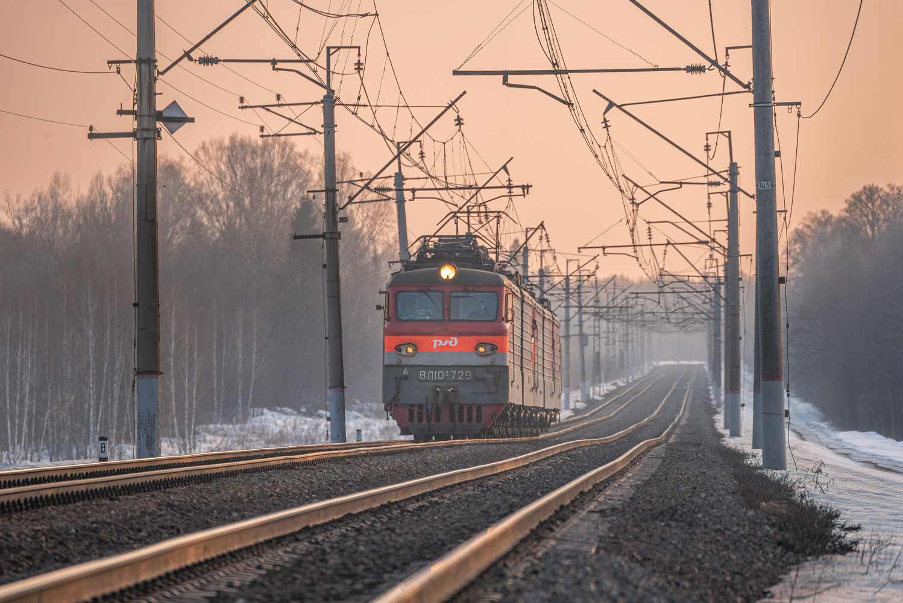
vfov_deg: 4.6
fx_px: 7528
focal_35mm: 300
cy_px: 302
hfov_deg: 6.9
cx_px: 452
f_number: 6.3
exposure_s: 1/500
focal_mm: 300
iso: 500
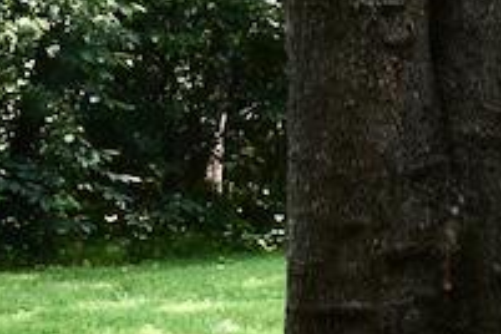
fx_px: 4481
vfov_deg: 4.2
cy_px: -257
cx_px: 1122
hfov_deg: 6.2
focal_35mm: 322
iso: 100
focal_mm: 45
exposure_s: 1/40
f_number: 8
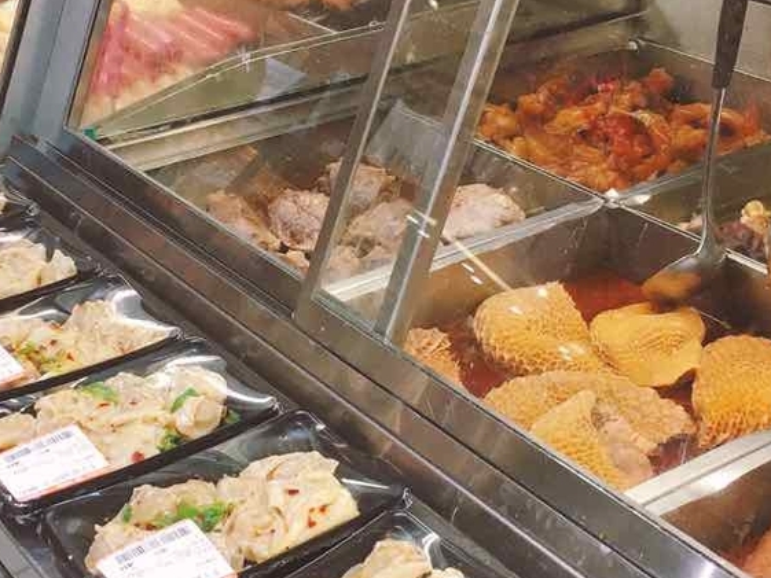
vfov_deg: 23.7
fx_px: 1381
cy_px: 279
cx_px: 371
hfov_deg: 31.2
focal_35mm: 62
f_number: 2.2
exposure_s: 1/30
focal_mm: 4.15
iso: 40
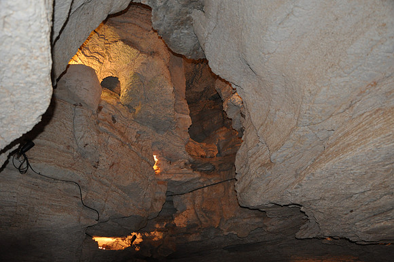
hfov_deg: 59.6
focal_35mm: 32
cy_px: 131
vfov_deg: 41.6
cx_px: 197
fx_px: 344
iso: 800
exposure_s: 1/60
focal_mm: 21
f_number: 3.8
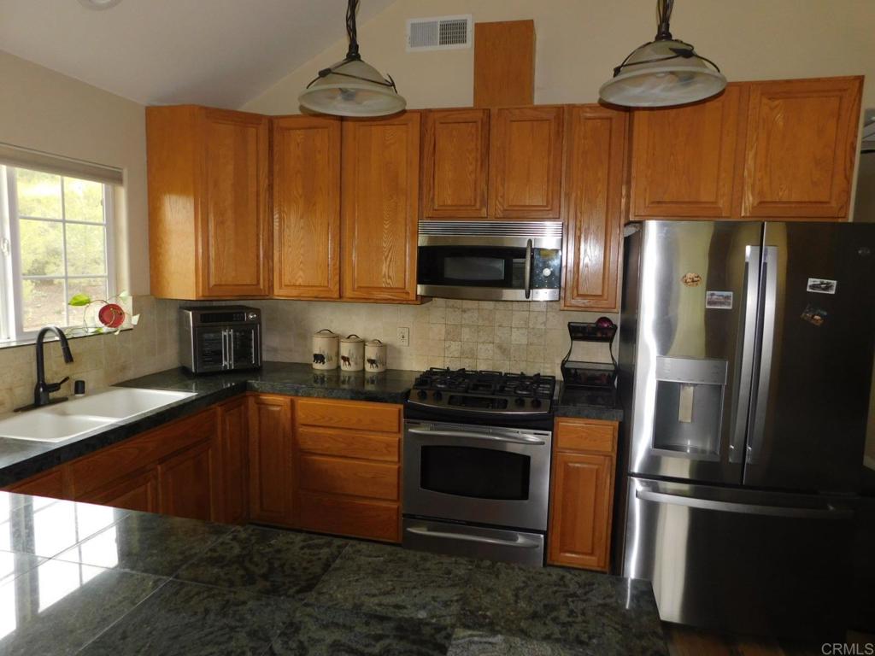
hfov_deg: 73.9
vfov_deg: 58.9
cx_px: 438
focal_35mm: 23
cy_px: 328
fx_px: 581
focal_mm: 4
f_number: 3
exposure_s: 1/30
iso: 200
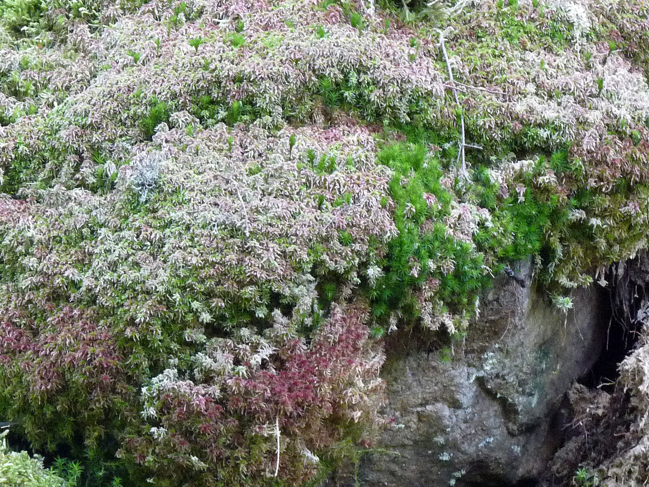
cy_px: 202
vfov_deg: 5.6
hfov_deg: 7.5
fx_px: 4950
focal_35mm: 264
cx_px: 528
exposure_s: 1/40
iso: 320
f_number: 3.6
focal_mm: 20.8
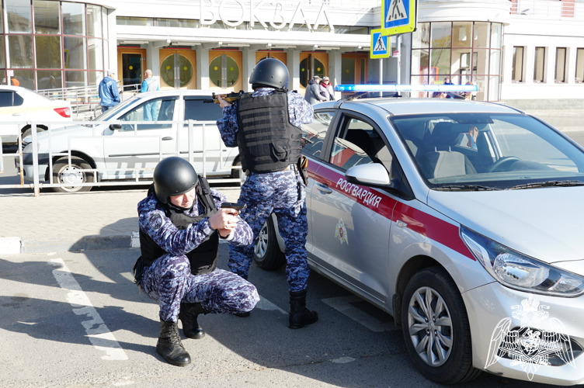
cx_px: 292
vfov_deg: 28.0
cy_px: 194
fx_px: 778
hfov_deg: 41.1
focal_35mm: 48
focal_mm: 32
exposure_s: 1/100
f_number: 8
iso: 100
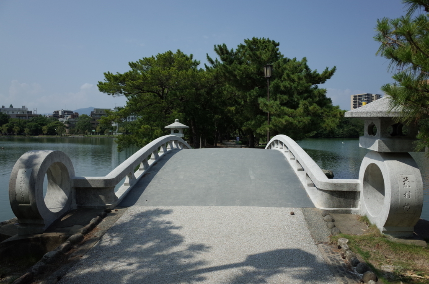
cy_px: 142
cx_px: 214
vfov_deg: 46.2
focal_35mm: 28
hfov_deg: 65.6
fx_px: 333
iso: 100
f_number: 4
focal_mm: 18.3
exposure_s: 1/1500
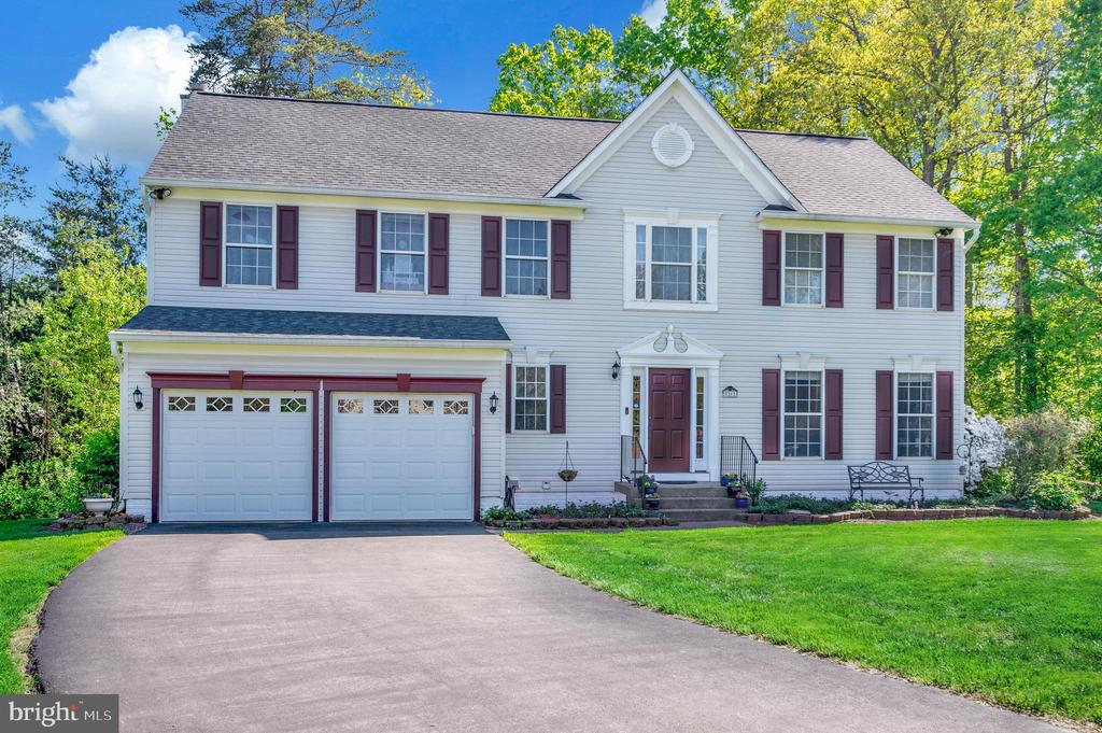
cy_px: 366
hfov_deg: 62.0
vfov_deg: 43.5
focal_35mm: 30
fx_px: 918
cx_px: 551
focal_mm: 30
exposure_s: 1/250
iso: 125
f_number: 5.6
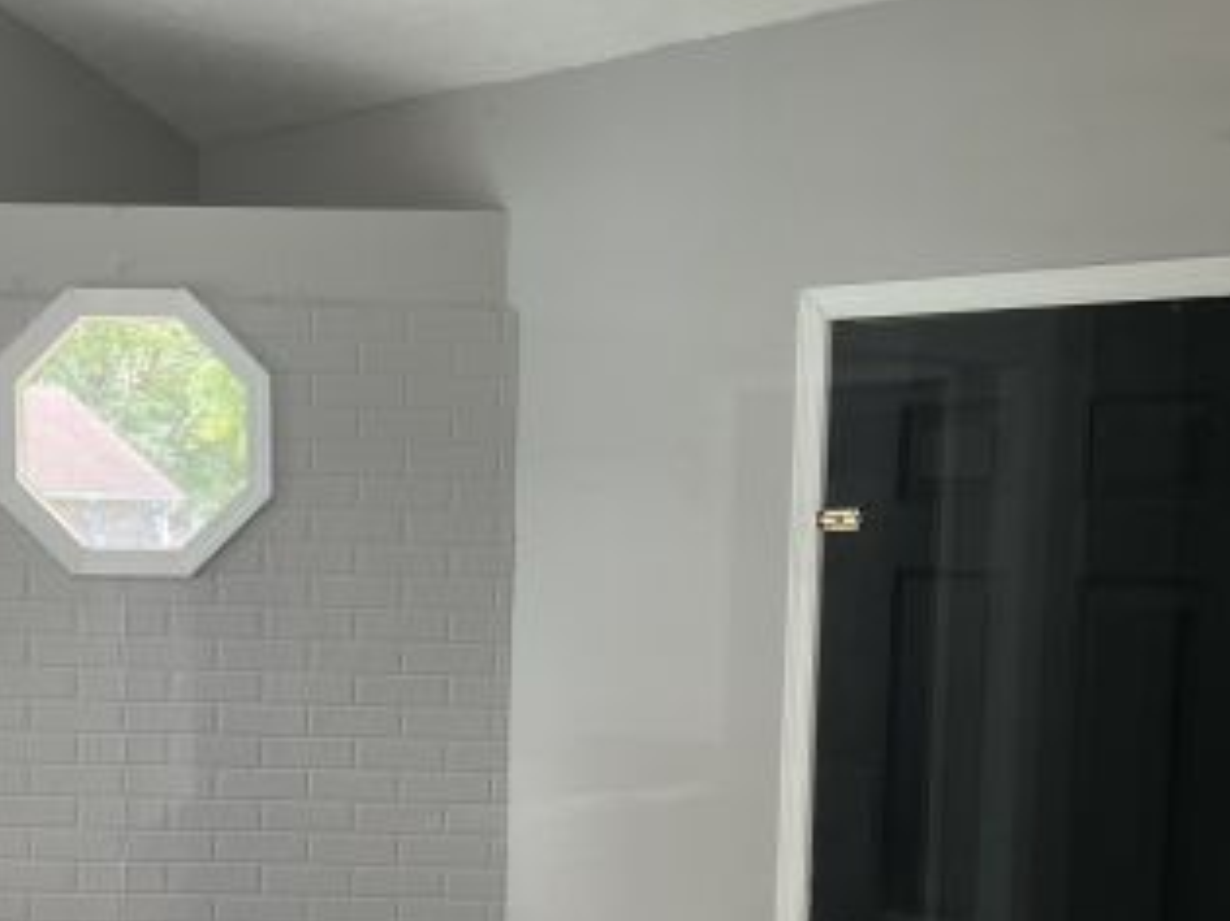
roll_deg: -1.4
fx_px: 1954
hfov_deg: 34.8
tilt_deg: -6.6
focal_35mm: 55
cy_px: 726
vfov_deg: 26.1
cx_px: 471
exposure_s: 1/104
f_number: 1.5
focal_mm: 5.7
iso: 125
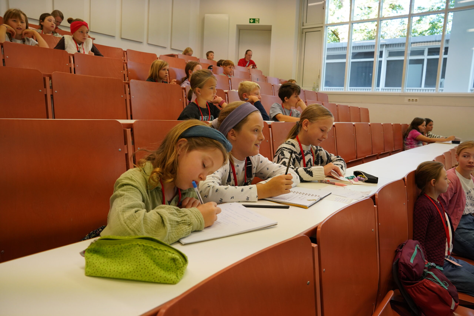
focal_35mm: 25
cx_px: 237
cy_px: 158
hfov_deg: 71.5
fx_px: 329
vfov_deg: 51.3
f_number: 5
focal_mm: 25
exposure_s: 1/160
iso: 1600
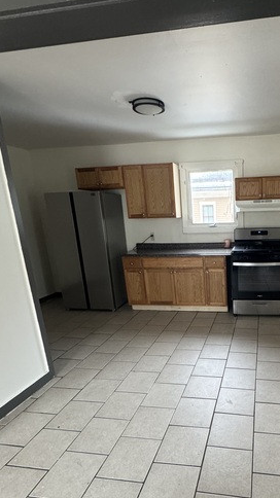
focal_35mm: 21
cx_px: 223
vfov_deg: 83.4
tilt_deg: -13.8
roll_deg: +2.5
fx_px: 277
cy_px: 281
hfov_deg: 50.4
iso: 400
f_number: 2.2
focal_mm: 2.22
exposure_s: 1/60
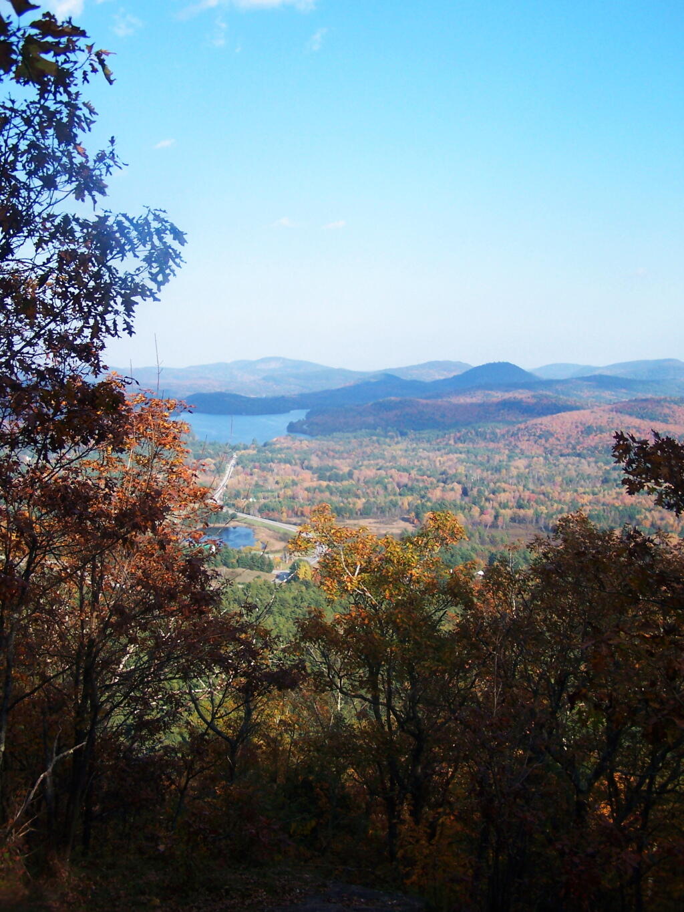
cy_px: 456
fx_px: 1054
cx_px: 342
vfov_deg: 46.8
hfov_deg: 36.0
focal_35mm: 40
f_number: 2.8
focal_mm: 6.7
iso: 80
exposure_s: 1/800
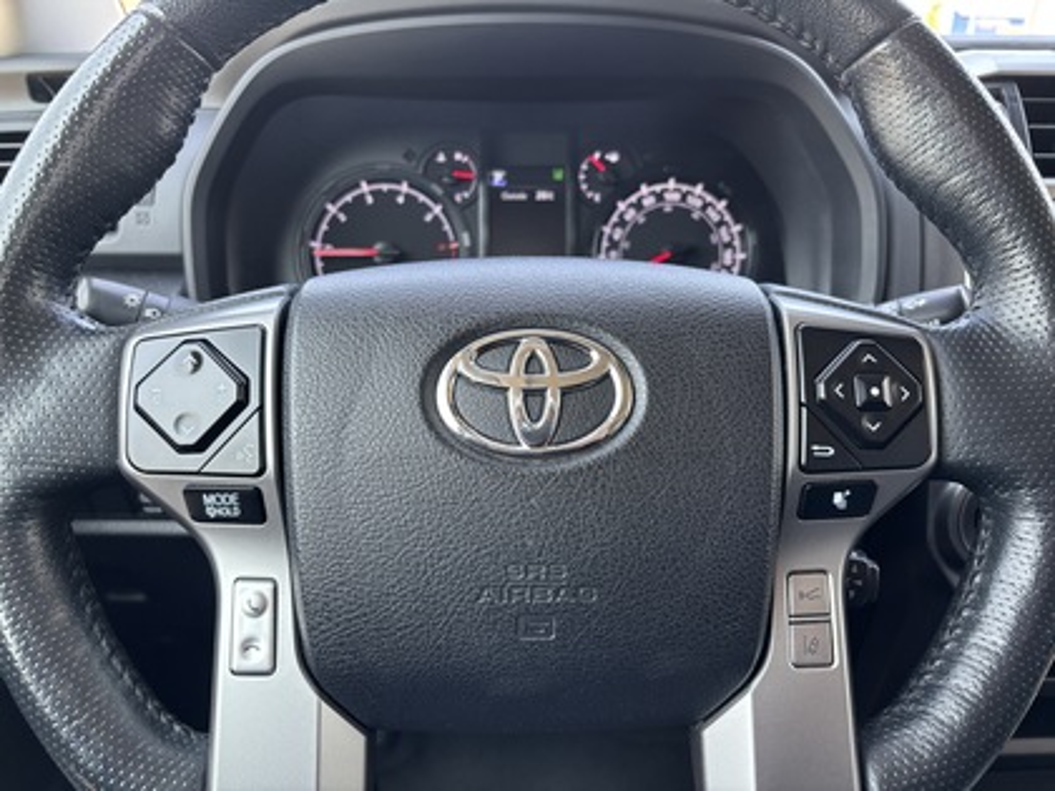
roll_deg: -2.2
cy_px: 396
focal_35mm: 26
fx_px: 792
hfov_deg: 67.3
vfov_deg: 53.1
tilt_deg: -24.1
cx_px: 528
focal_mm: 5.96
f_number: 1.6
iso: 100
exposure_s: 1/121
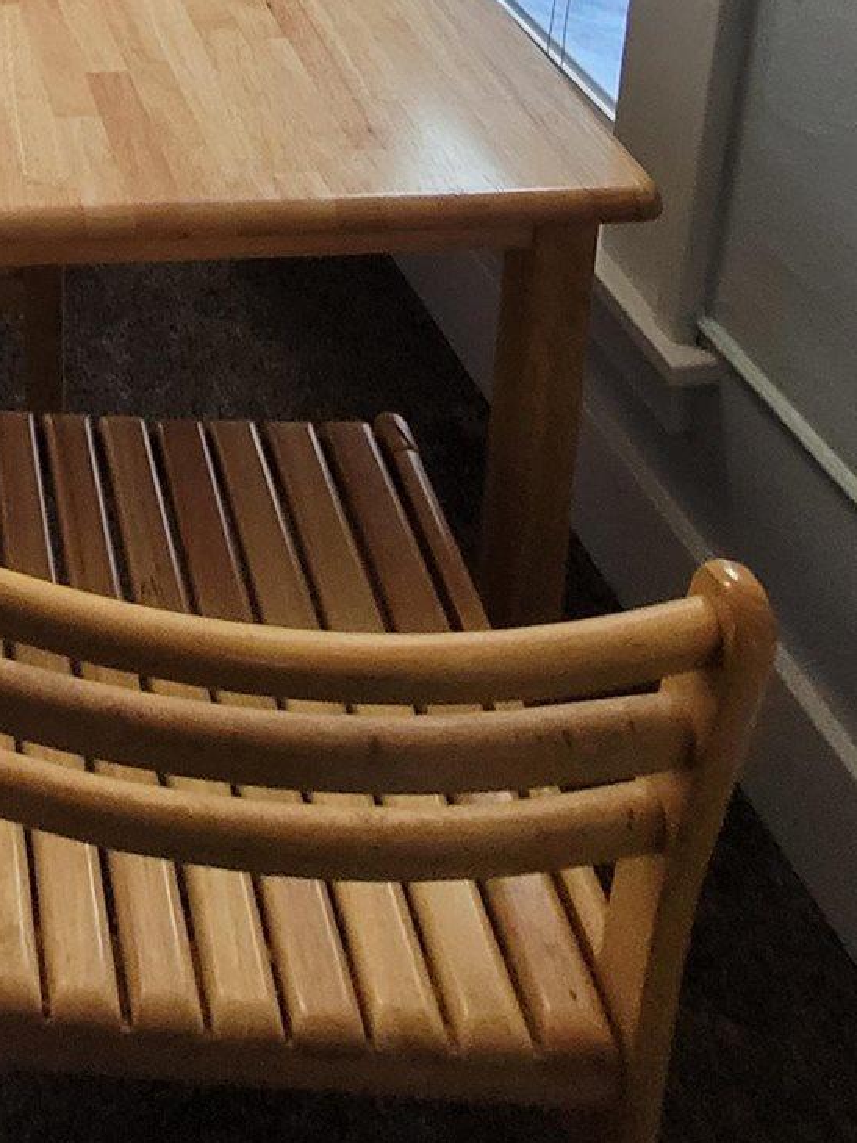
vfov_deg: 29.7
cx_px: -256
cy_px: -529
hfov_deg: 28.7
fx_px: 1354
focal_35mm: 41
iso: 125
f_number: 2.2
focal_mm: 1.74
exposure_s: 1/60
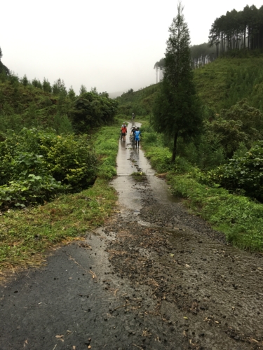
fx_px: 294
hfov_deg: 48.2
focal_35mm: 29
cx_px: 132
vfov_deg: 61.7
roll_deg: -1.7
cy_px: 175
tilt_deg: -3.8
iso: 40
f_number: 2.2
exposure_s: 1/120
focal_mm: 4.15
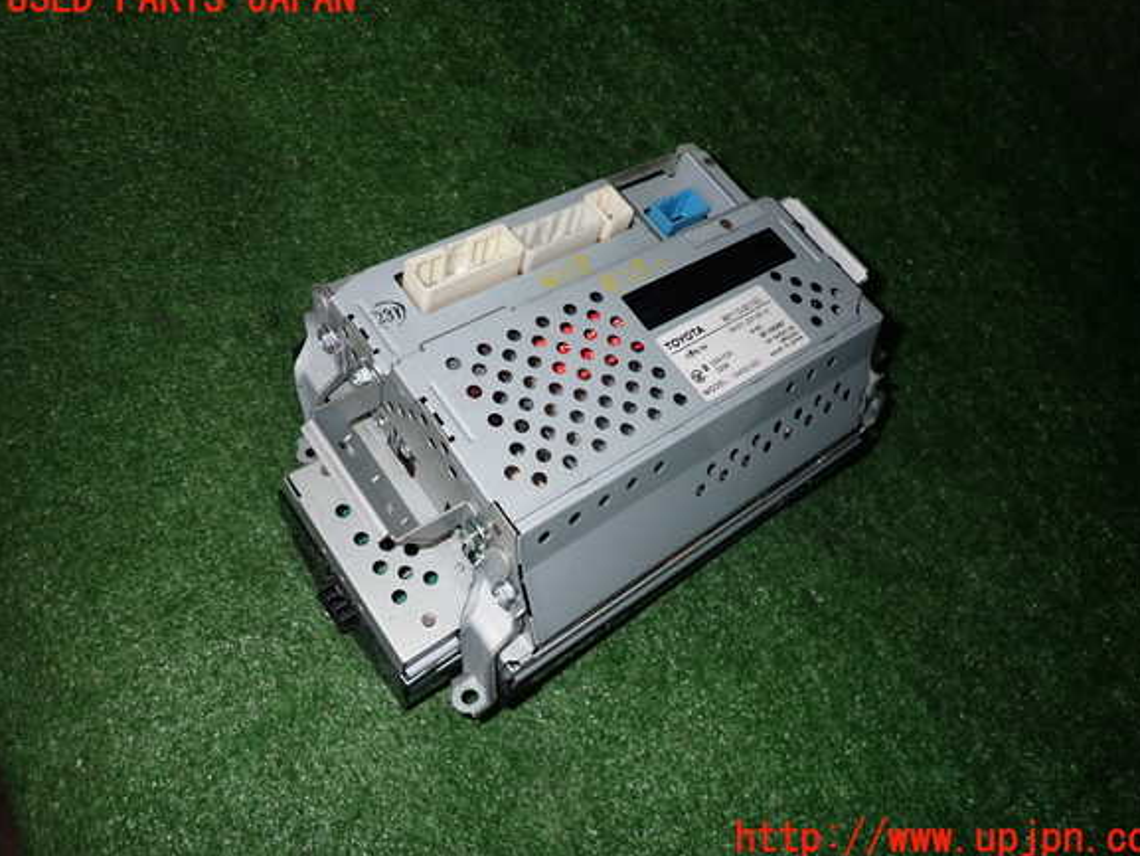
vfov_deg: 53.1
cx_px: 589
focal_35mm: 26
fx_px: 856
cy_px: 419
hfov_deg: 67.3
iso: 200
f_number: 5.6
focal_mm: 4.5
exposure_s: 1/30
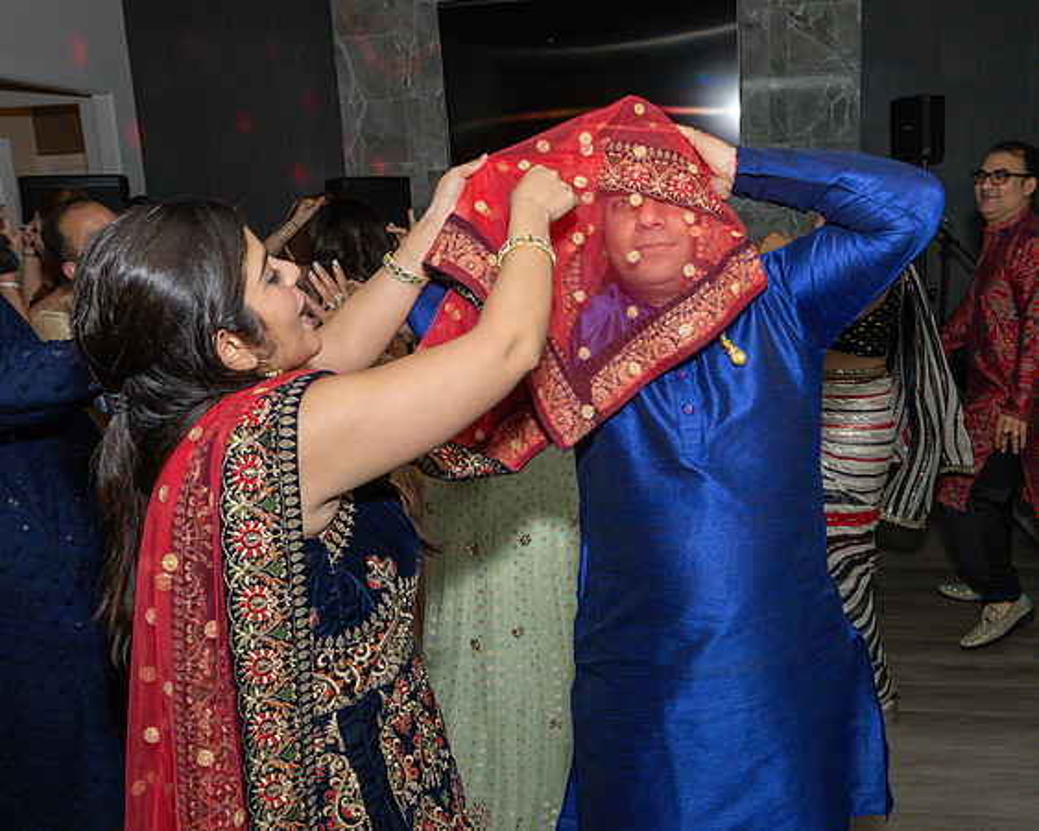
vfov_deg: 46.4
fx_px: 969
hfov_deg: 56.2
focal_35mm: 32
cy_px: 401
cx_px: 597
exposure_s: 1/250
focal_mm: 17
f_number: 8
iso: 640
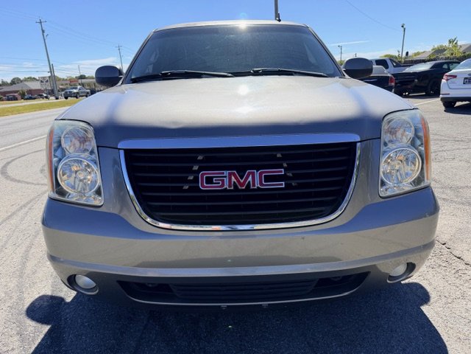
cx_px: 236
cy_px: 177
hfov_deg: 71.6
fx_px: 327
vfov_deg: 56.8
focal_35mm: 24
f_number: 1.78
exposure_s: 1/4167
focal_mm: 6.76
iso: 100
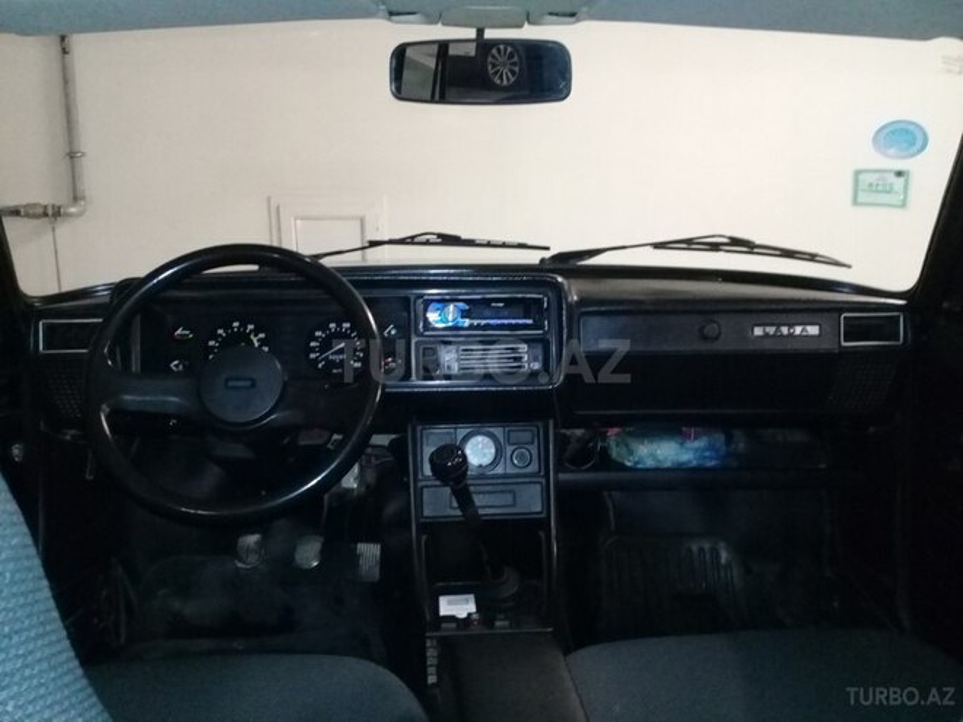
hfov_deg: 58.4
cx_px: 482
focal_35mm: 31
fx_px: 862
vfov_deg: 45.4
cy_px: 361
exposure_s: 1/33
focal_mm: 3.3
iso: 640
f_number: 2.2
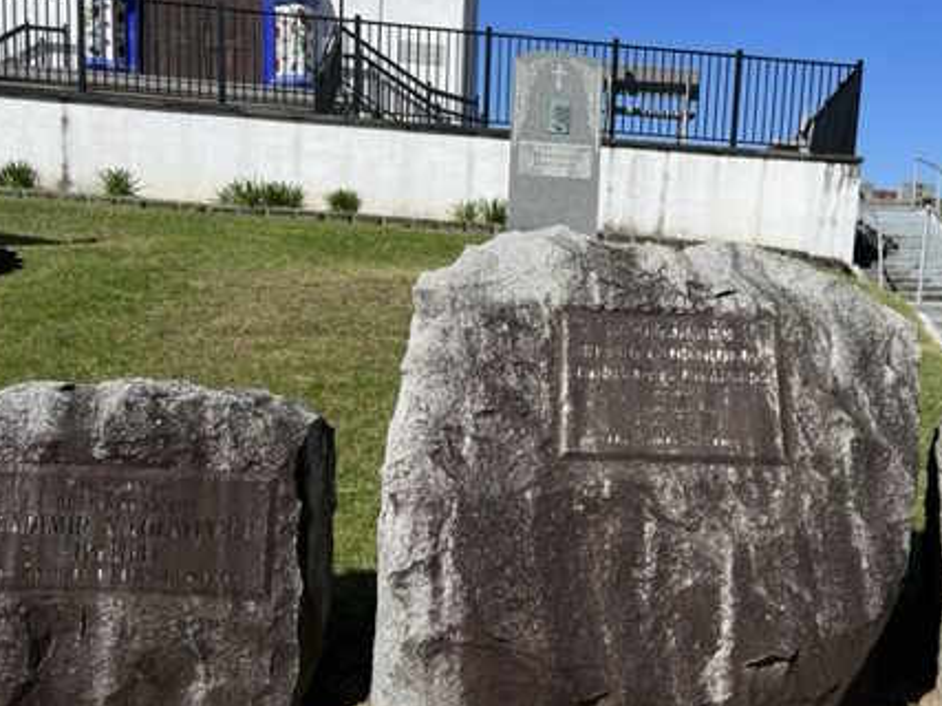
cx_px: 622
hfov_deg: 47.2
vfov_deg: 36.6
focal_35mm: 39
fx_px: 1061
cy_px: 446
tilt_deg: -8.4
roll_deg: -3.7
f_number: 1.5
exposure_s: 1/4630
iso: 50
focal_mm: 5.7
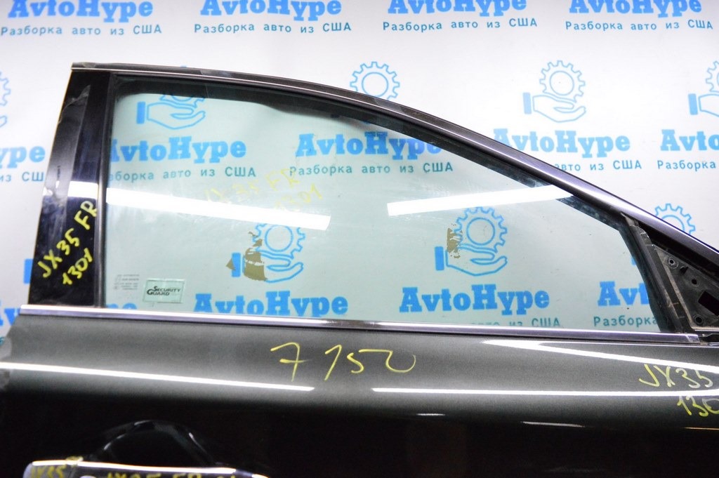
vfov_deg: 47.9
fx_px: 539
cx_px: 360
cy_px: 239
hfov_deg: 67.4
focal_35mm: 27
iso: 6400
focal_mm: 18
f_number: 3.5
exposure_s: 1/800
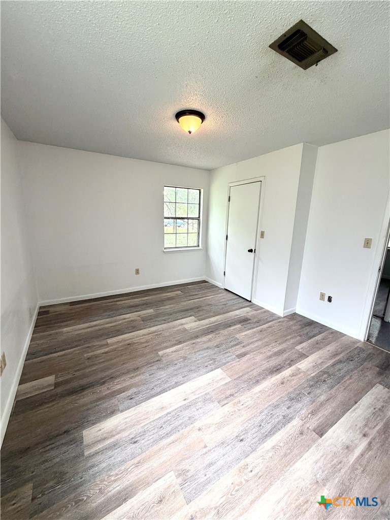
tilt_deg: -11.9
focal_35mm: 14
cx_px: 195
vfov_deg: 102.1
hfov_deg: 85.7
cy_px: 260
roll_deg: -1.2
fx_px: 210
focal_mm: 2.22
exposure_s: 1/120
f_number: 2.2
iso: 200
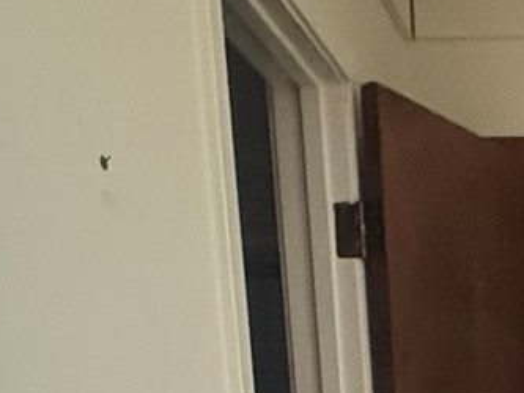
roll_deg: +1.3
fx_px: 1302
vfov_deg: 14.2
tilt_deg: -11.2
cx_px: 730
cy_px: 805
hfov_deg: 20.3
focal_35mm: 86
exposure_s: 1/60
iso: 1000
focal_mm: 2.22
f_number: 2.2
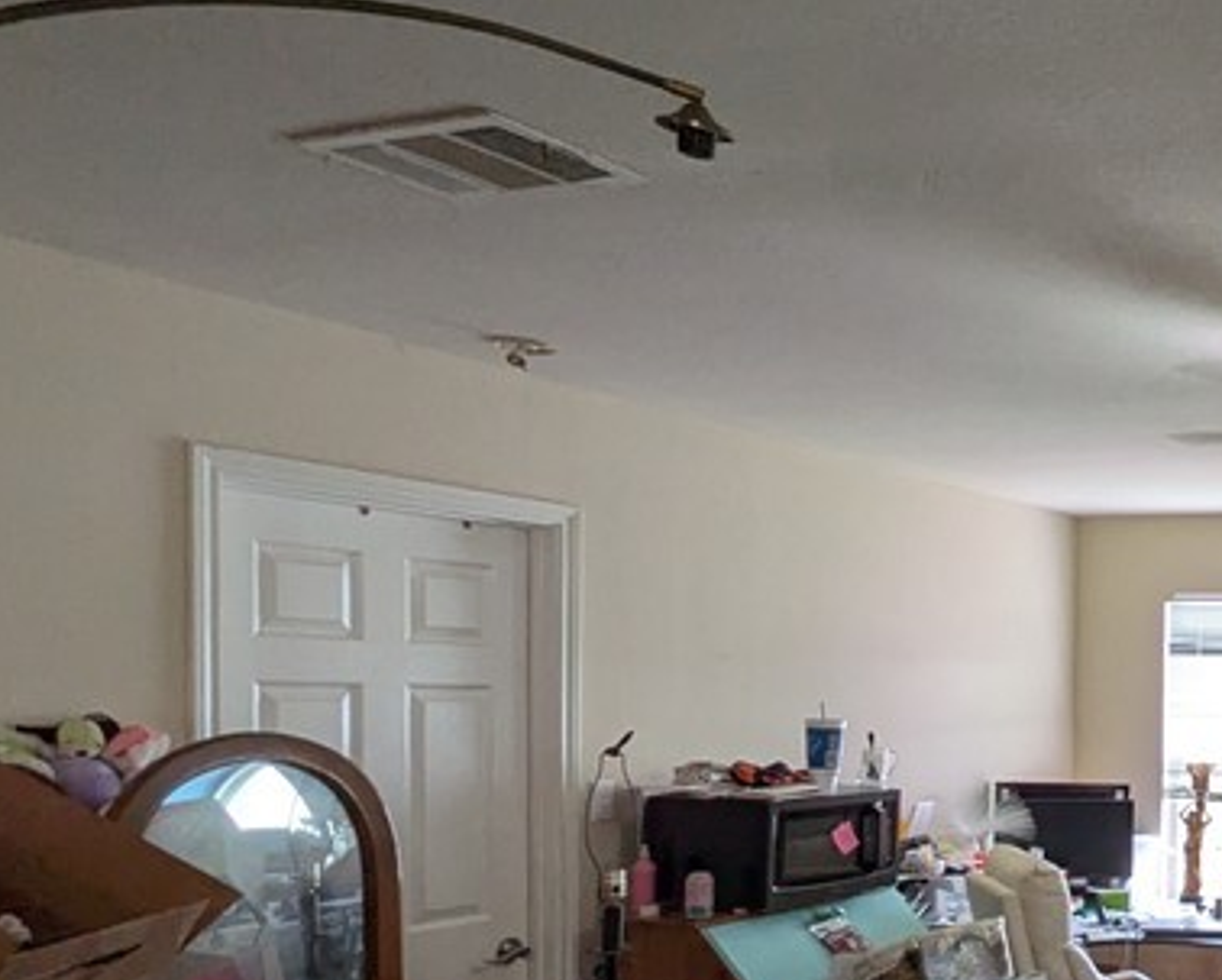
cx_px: 1413
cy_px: 718
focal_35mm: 37
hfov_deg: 38.4
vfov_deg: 39.3
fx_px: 1339
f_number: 2.2
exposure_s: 1/60
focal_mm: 1.85
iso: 156
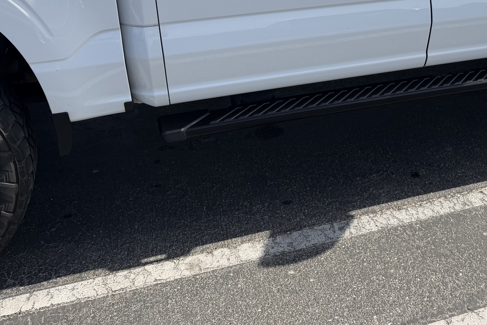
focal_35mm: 49
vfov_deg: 25.6
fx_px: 663
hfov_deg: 39.5
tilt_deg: -13.0
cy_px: -28
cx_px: 353
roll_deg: +1.9
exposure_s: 1/3953
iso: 80
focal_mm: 6.76
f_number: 1.78
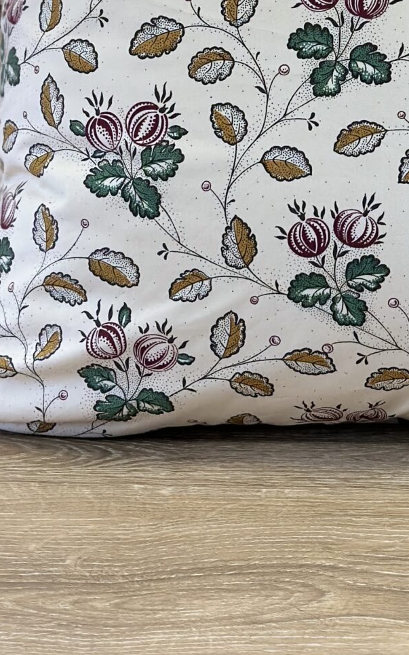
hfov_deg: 9.6
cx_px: 448
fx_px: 2408
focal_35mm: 135
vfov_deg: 15.2
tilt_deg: -13.3
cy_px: -29
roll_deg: +0.2
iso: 80
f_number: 1.78
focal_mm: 6.86
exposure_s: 1/198
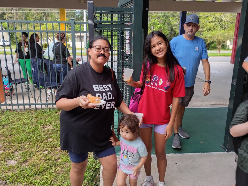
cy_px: 93
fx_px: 208
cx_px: 124
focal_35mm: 29
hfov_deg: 61.7
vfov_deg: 48.2
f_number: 1.8
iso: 166
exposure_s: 1/60
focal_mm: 4.27
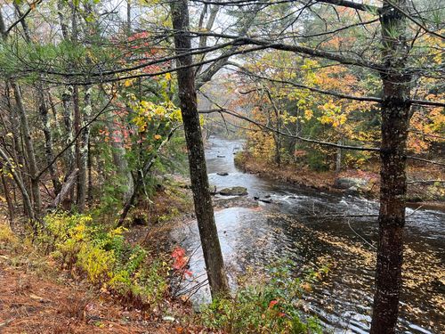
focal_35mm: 26
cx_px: 222
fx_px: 334
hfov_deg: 67.3
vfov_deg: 53.1
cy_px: 167
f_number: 1.5
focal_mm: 5.7
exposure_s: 1/121
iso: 100
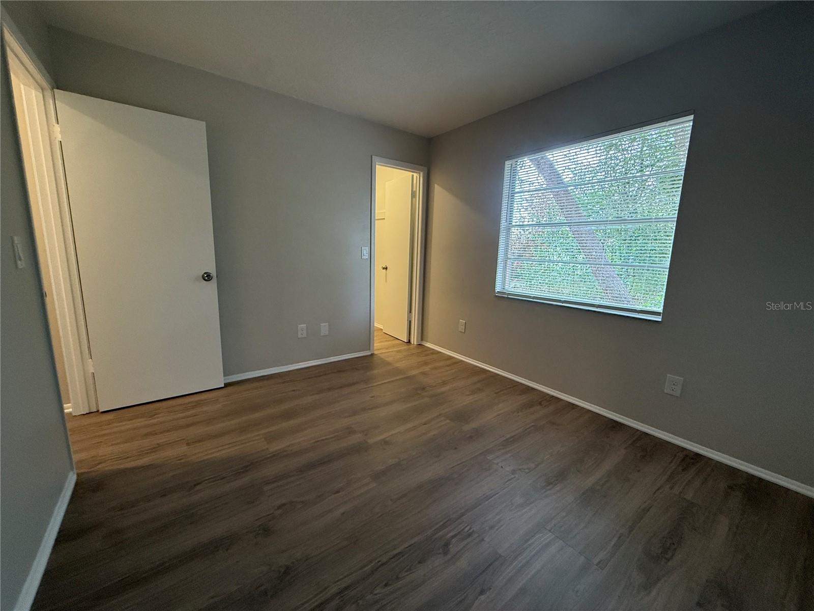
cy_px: 306
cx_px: 407
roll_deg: -1.4
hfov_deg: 102.1
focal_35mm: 14
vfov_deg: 85.7
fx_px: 329
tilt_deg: -9.4
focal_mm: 2.22
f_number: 2.2
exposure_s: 1/120
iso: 320
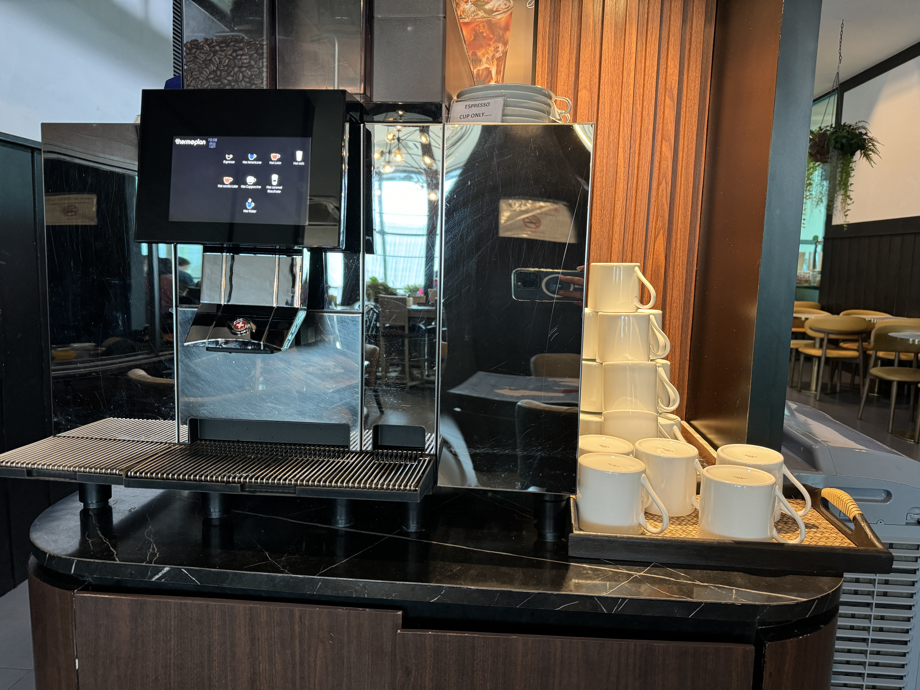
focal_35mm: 24
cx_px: 460
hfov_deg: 71.6
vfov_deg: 56.8
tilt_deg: -7.0
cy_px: 345
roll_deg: -1.9
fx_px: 638
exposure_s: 1/50
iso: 320
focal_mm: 6.76
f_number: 1.78
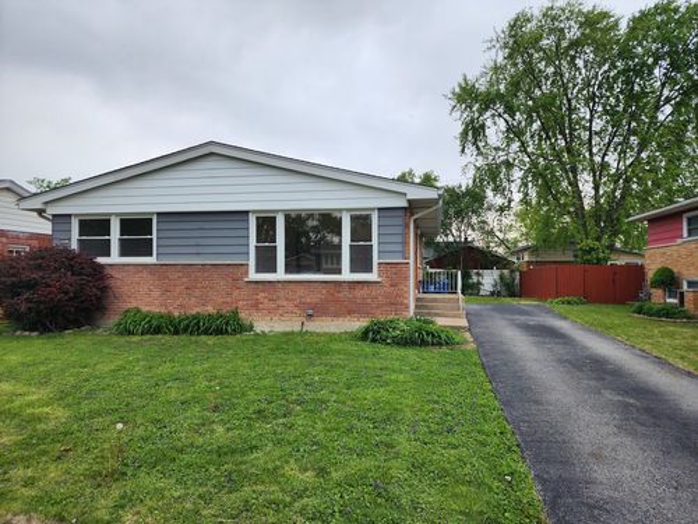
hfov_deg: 73.9
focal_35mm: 23
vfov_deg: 58.9
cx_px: 349
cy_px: 262
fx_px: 464
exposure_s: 1/224
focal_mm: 6.4
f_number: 1.8
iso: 12
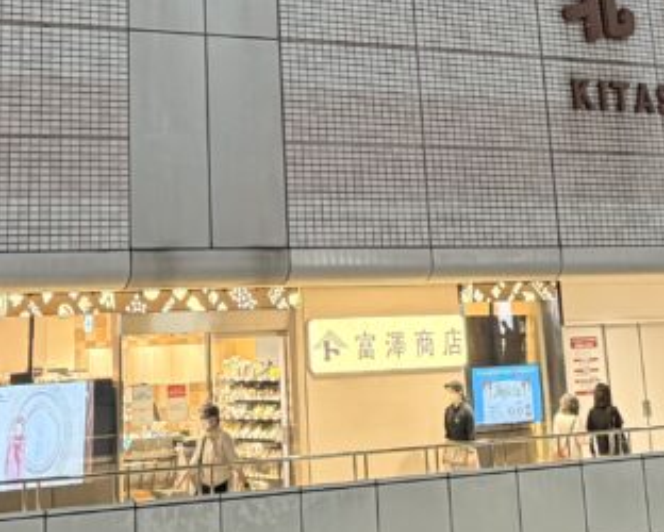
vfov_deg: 14.2
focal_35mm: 96
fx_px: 1888
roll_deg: +2.2
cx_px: 221
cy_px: -428
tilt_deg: +22.7
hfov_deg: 19.9
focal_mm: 6.76
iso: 320
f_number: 1.78
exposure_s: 1/50
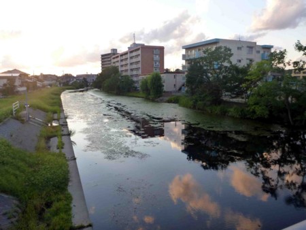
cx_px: 153
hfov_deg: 63.4
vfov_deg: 49.8
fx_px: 248
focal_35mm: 28
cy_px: 115
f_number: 3.3
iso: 160
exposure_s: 1/160
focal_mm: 4.9
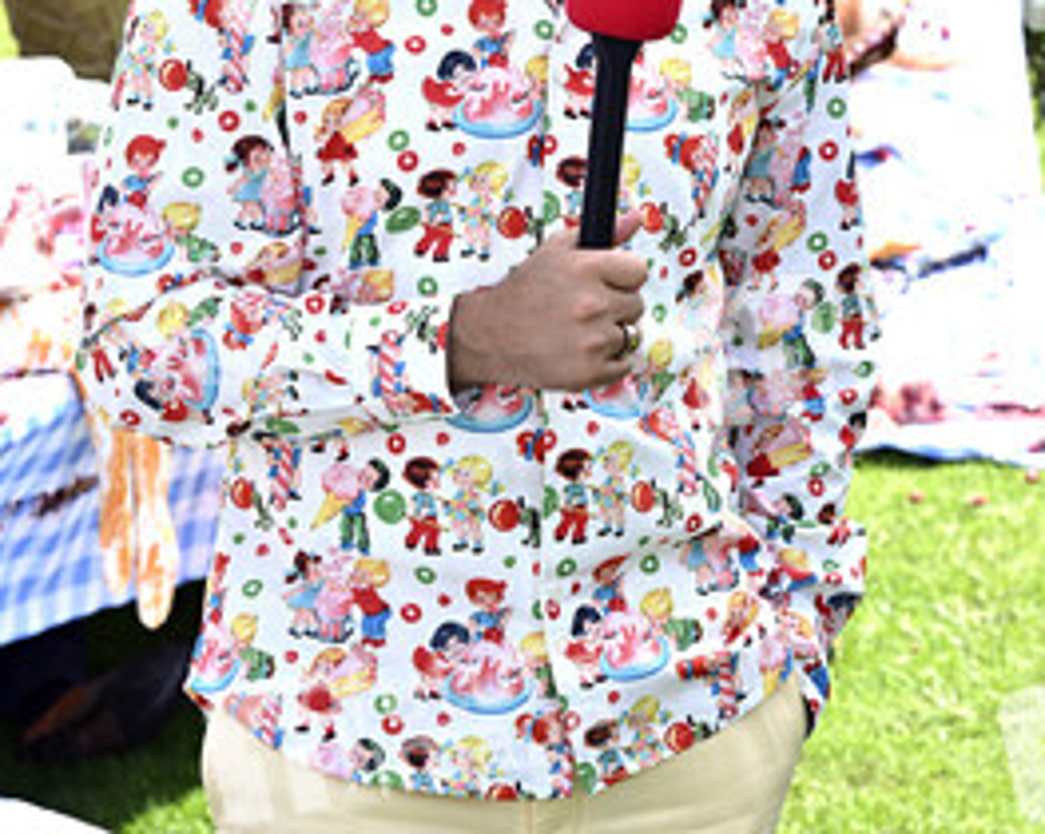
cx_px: 524
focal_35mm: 130
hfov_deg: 14.8
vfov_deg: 11.8
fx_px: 4018
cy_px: 135
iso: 500
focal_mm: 91
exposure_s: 1/320
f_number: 9
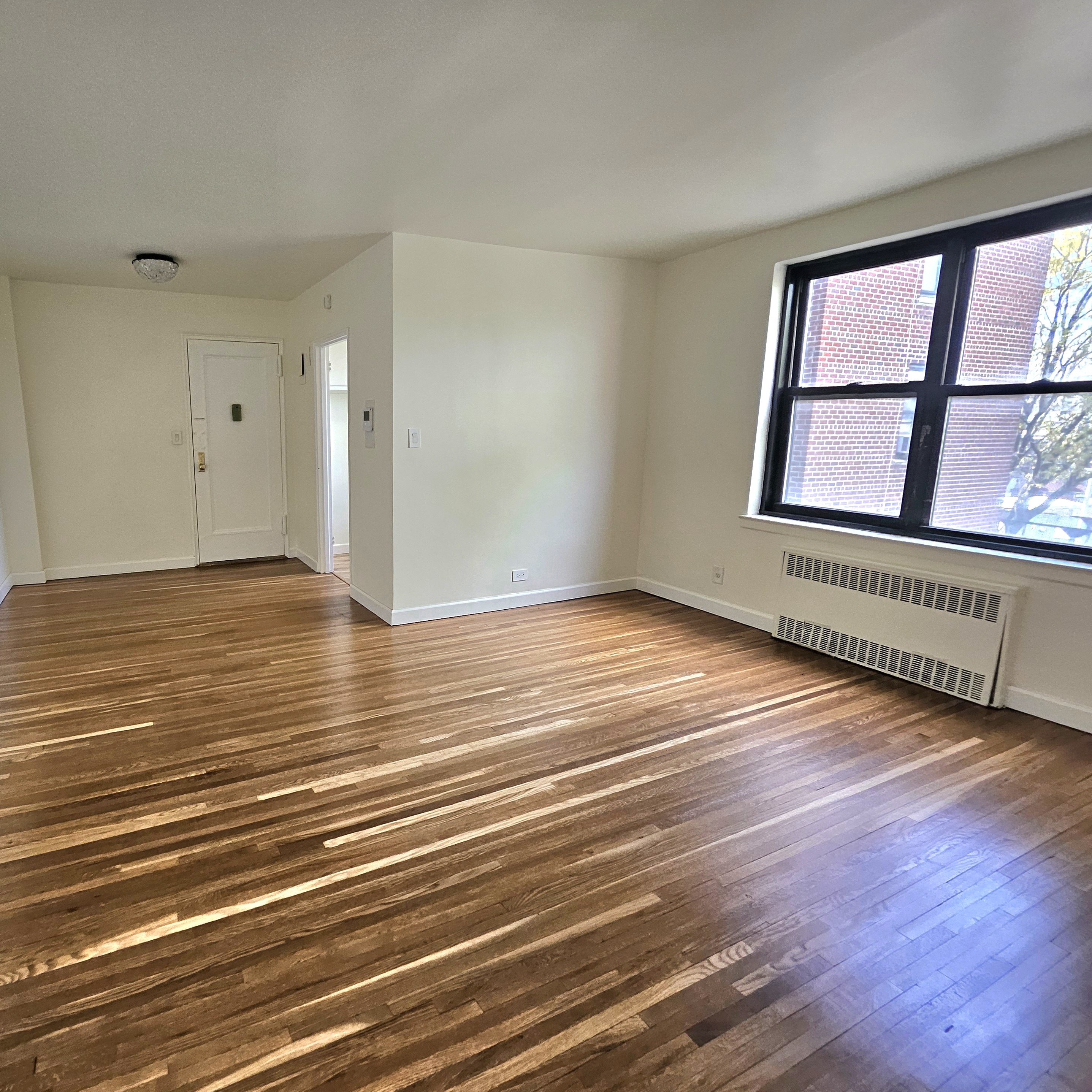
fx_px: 571
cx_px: 377
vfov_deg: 87.4
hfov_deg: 84.8
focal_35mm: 16
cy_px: 535
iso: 100
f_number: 2.2
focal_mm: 1.7
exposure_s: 1/60.2
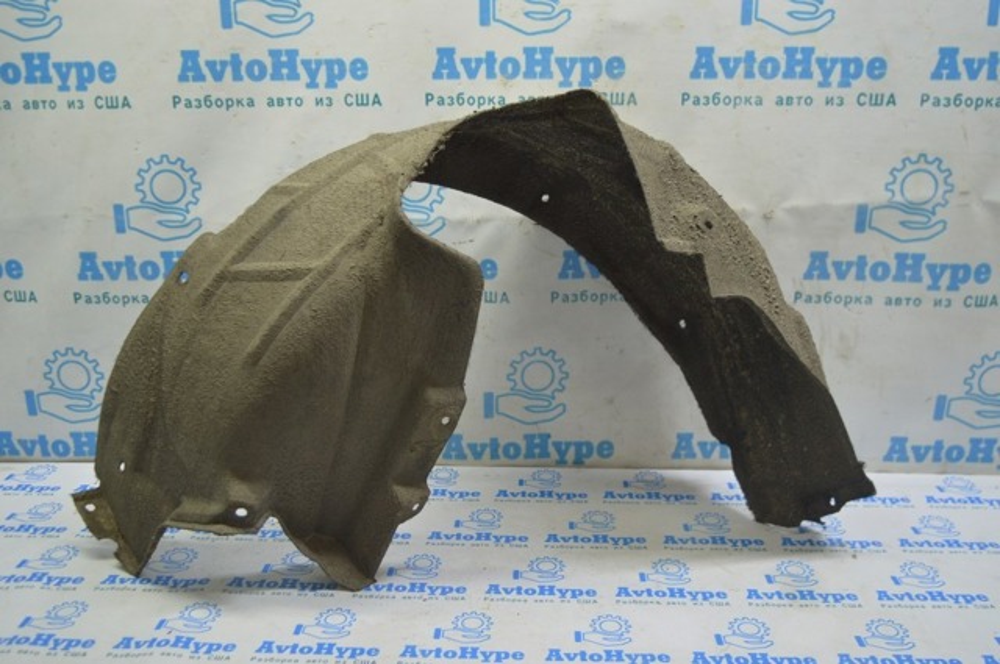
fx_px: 957
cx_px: 500
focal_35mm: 34
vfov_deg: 38.3
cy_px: 332
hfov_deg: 55.2
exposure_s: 1/40
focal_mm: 23
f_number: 3.8
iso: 400
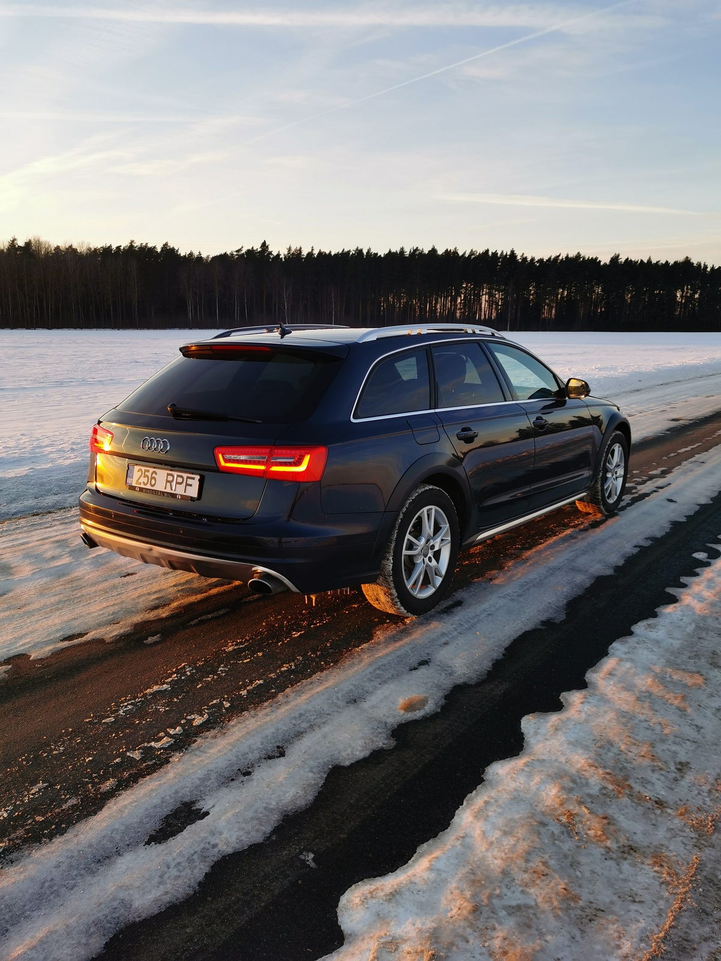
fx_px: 750
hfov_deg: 51.4
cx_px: 360
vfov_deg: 65.3
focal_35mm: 27
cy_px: 480
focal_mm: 5.56
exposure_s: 1/625
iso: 50
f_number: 1.6
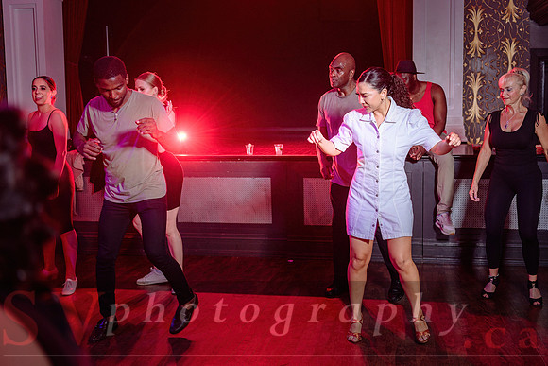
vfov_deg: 31.1
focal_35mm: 43
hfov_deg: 45.3
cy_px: 174
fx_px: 657
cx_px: 287
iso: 1000
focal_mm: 40
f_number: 3.2
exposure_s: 1/80
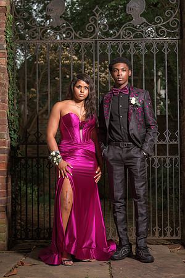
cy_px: 139
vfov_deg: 28.8
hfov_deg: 19.5
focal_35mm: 70
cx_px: 92
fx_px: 540
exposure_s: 1/250
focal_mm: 70
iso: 320
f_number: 5
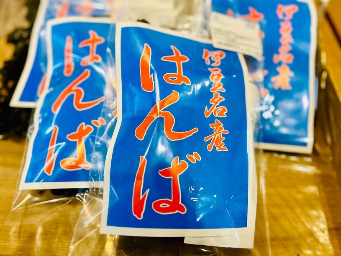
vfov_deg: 53.1
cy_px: 128
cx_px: 170
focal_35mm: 26
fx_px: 256
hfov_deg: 67.3
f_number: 1.5
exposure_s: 1/100
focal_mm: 5.7
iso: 125
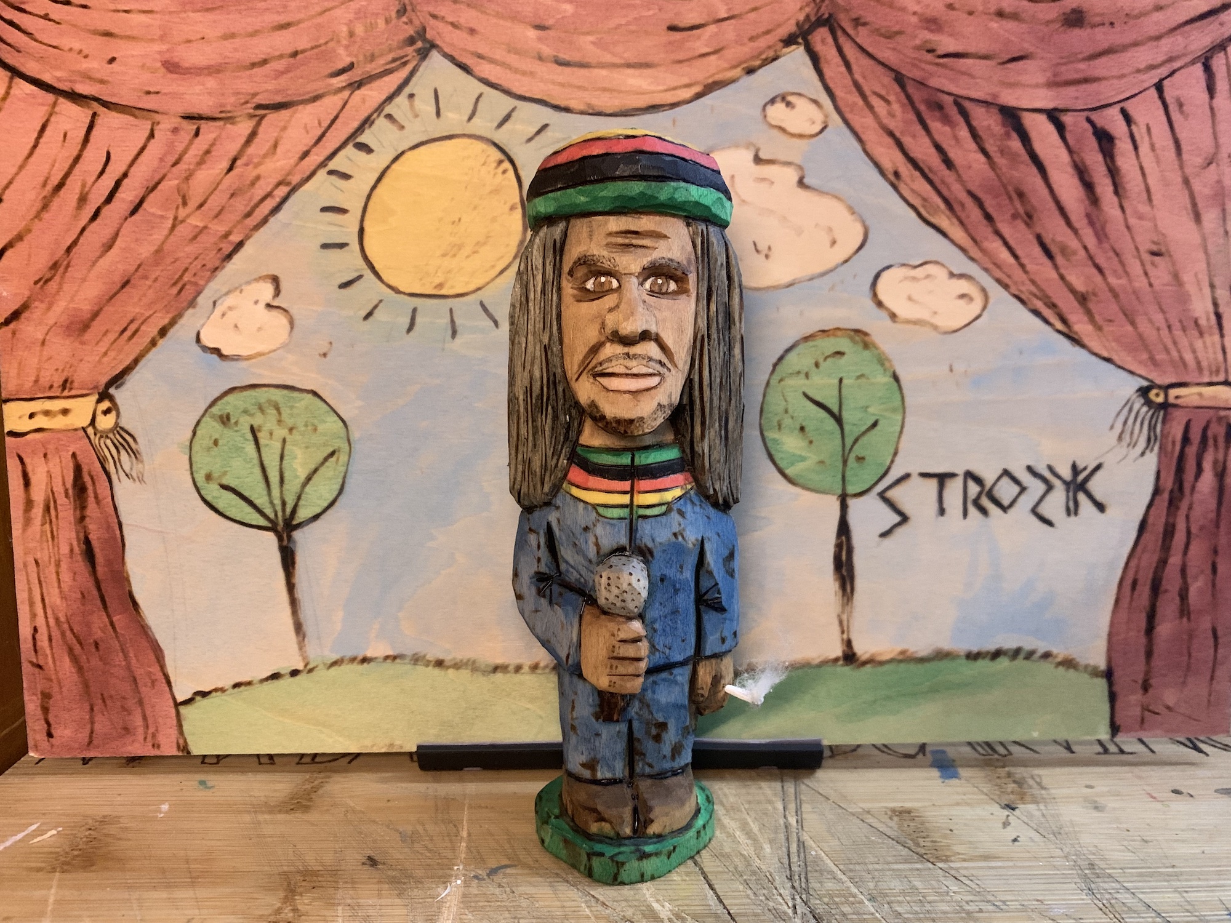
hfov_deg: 67.3
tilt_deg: -10.0
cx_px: 616
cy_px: 462
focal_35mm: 26
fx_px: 925
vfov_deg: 53.1
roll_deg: -0.6
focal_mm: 4.25
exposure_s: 1/30
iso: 800
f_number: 1.8
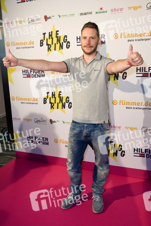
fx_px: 201
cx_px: 76
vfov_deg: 58.7
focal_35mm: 32
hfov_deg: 41.1
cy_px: 113
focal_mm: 32
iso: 1600
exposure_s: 1/200
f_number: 4.5
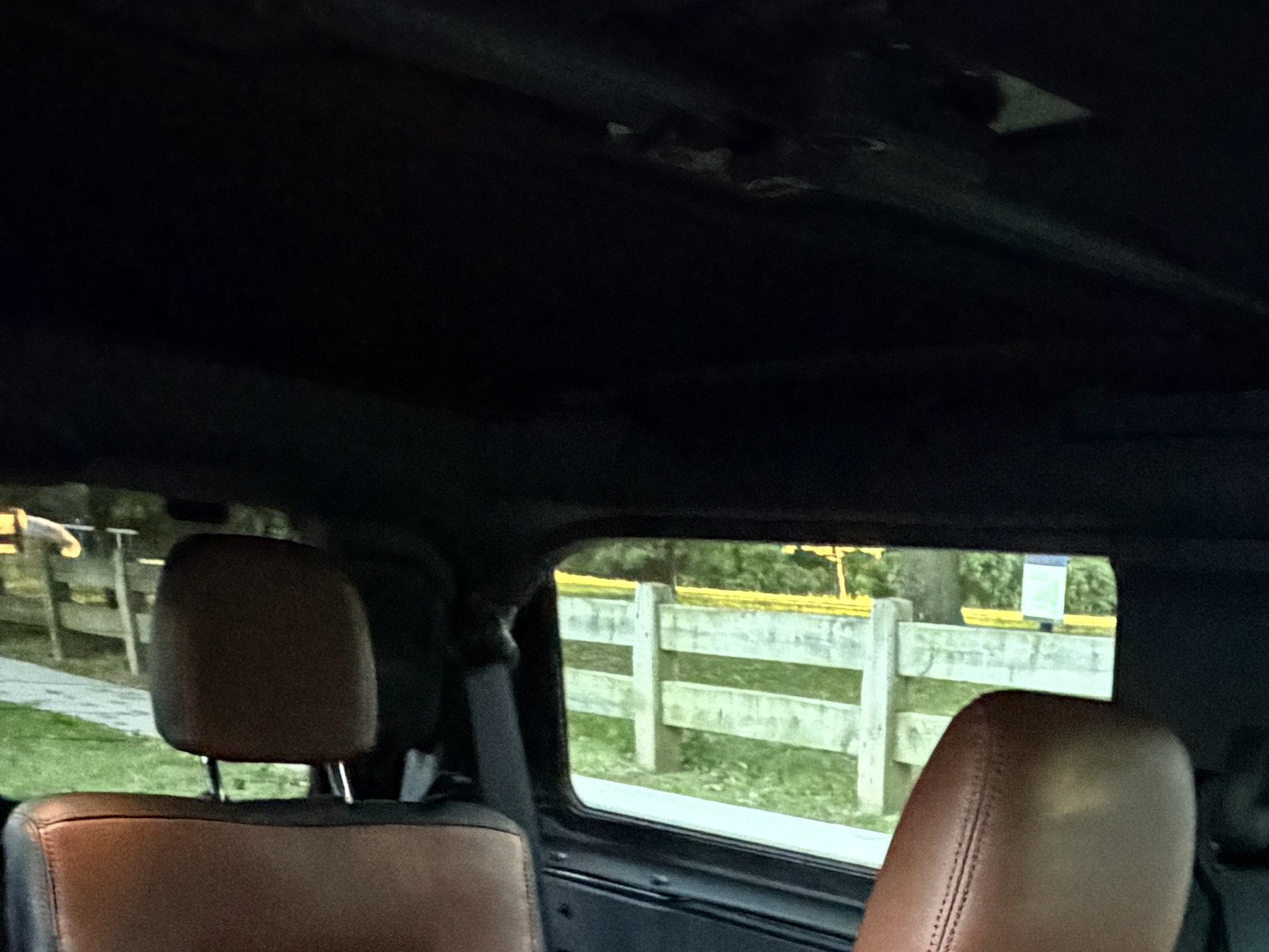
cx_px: 916
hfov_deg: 38.8
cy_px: 1418
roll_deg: -4.0
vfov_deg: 24.0
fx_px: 1760
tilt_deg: -27.6
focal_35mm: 48
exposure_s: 1/60
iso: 1250
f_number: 2.2
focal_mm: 2.22
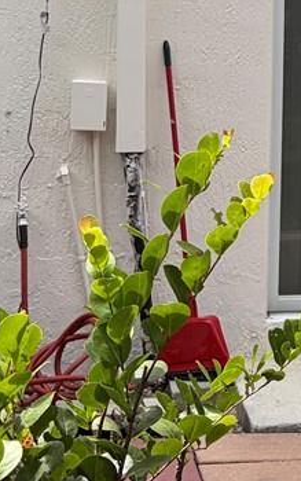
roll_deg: -0.4
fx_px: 1652
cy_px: 109
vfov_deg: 16.5
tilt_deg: -3.5
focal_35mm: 126
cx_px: 480
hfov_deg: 10.0
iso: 50
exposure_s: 1/2012
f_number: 1.6
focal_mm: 5.96
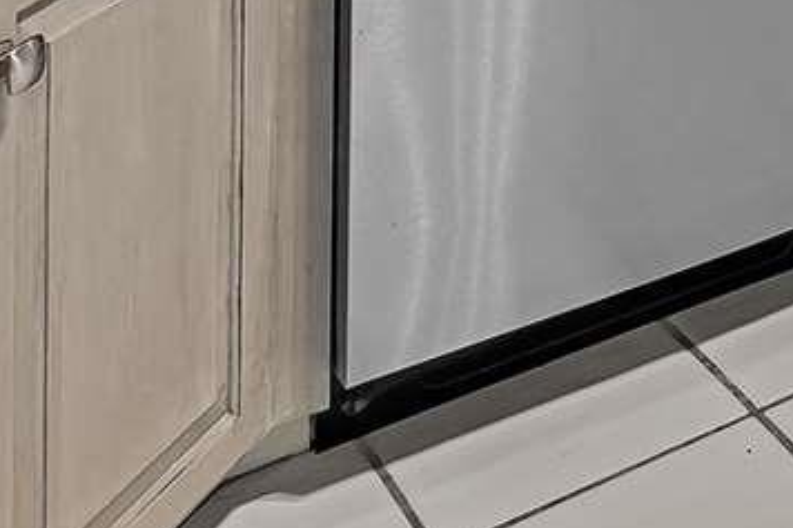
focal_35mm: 92
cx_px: 1475
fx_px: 2026
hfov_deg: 17.5
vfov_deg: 11.4
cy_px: -859
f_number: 8
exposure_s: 1/1.25
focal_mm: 16
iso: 500
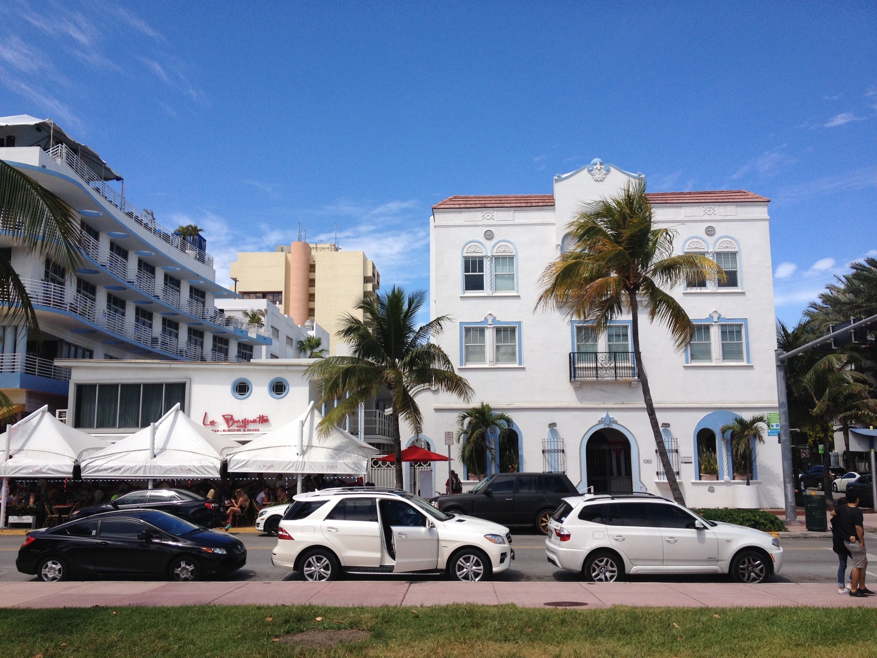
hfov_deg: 52.6
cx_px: 438
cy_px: 329
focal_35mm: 35
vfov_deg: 40.7
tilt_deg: +5.9
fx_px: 887
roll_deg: +0.5
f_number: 2.4
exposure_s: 1/1905
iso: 50
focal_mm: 4.28
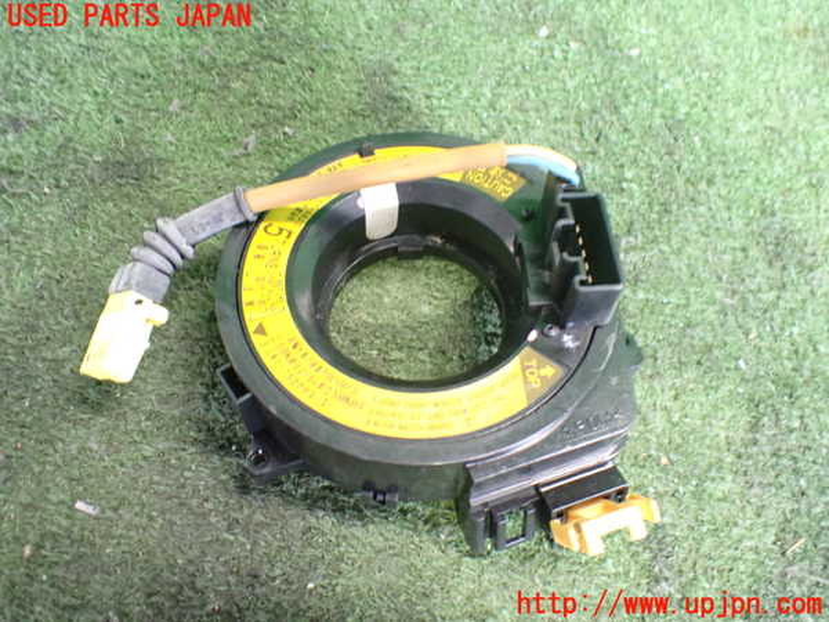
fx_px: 718
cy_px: 311
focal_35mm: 30
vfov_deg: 46.8
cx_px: 414
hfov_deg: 60.0
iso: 1000
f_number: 2.3
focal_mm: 5.4
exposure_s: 1/30
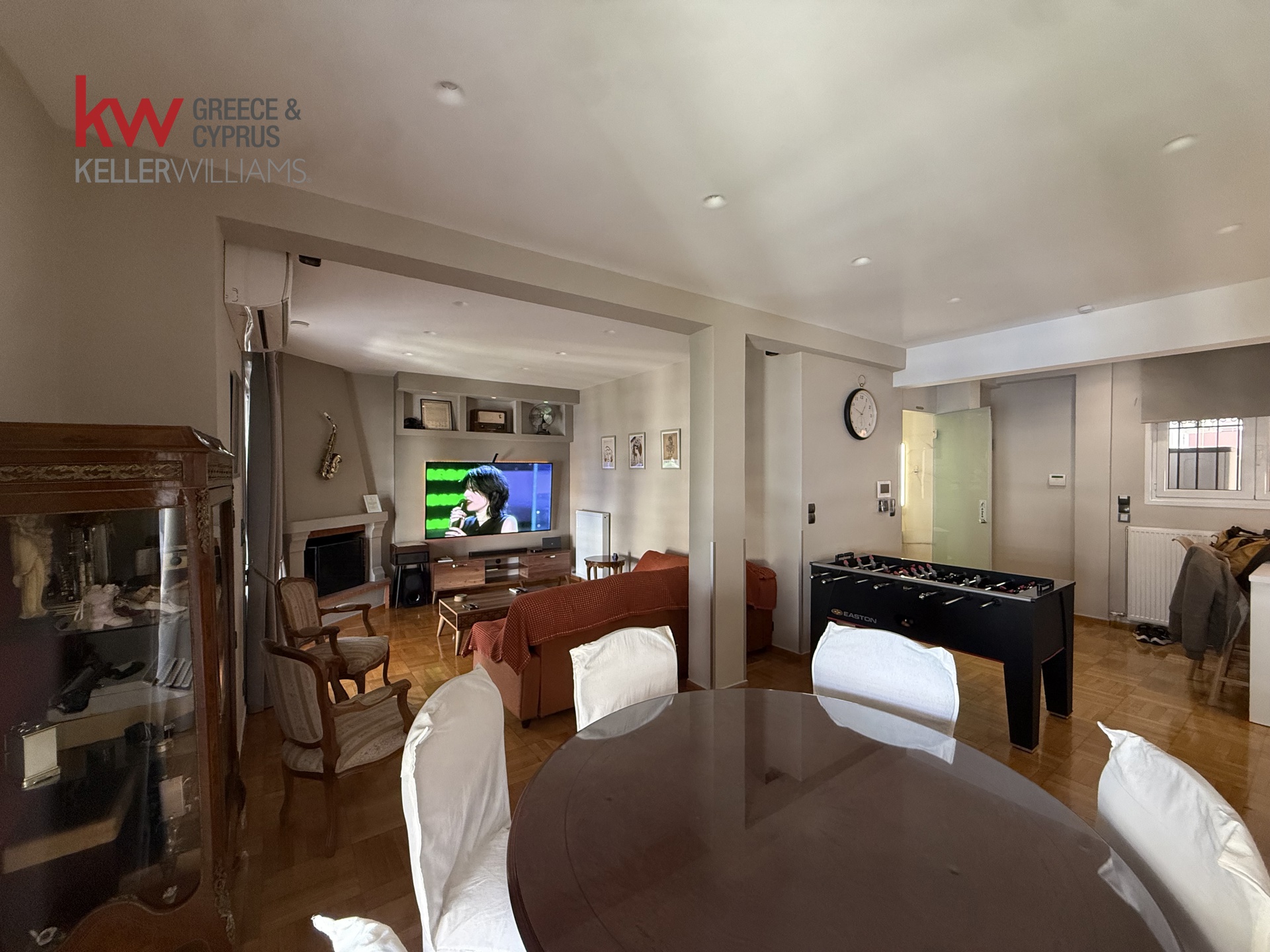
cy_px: 476
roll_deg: -0.2
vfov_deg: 85.7
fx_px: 514
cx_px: 635
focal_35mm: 14
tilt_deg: -0.1
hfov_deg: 102.1
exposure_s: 1/100
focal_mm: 2.22
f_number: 2.2
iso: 320
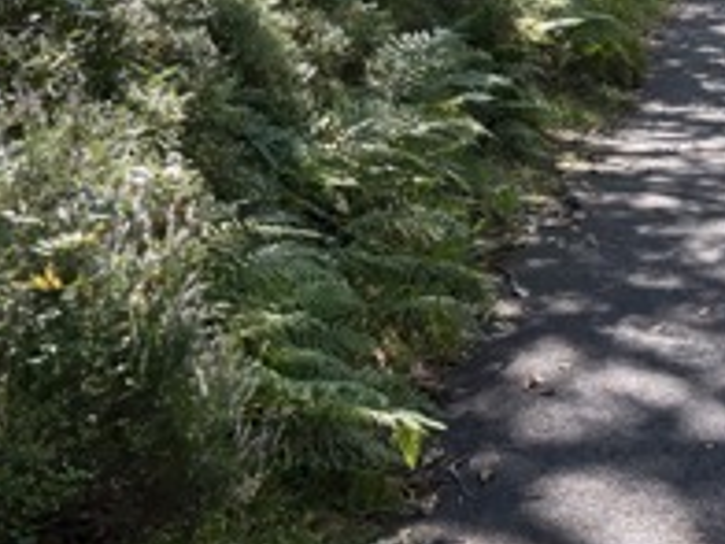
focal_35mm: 69
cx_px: 792
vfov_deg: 20.0
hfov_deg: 26.1
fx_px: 1445
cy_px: -115
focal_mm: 5.96
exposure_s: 1/320
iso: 50
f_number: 1.6
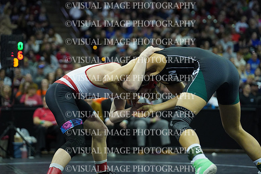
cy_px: 87
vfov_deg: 13.3
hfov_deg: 19.8
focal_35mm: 103
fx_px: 747
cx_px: 130
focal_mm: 103
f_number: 2.8
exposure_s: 1/1250
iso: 6400
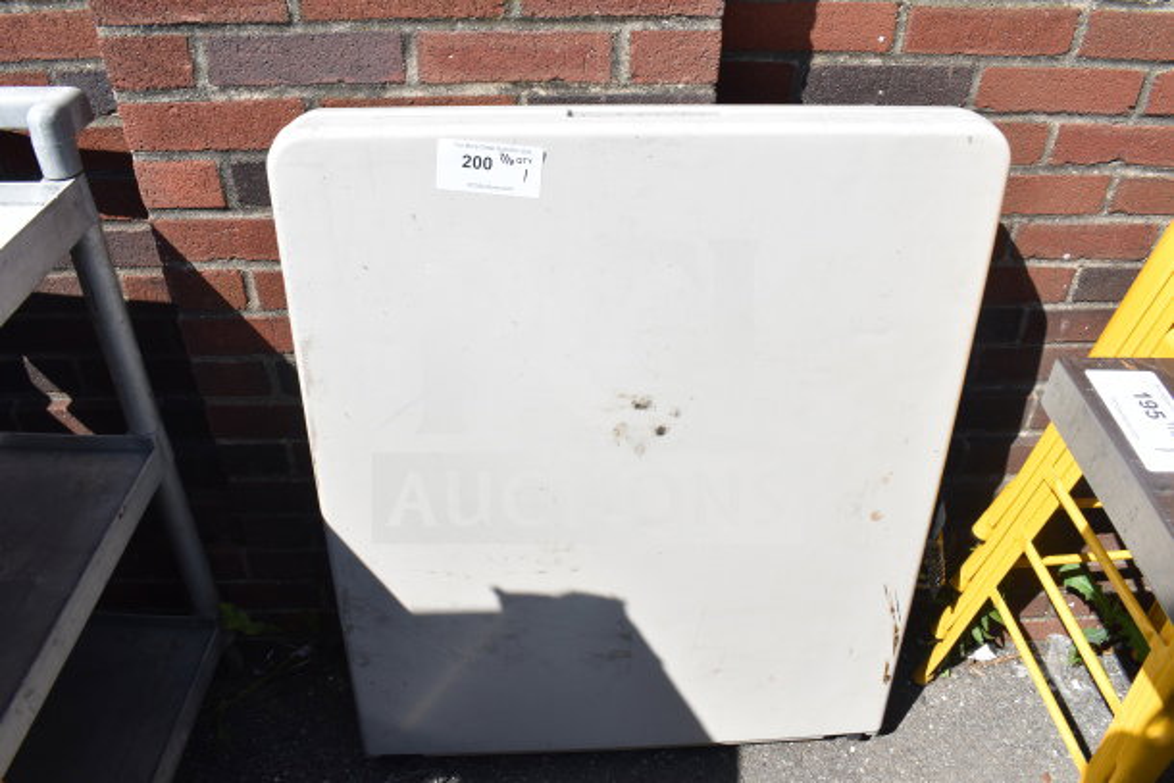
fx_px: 979
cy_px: 392
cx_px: 587
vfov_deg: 43.6
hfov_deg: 61.9
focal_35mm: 30
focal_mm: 20
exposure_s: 1/250
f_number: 8
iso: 200
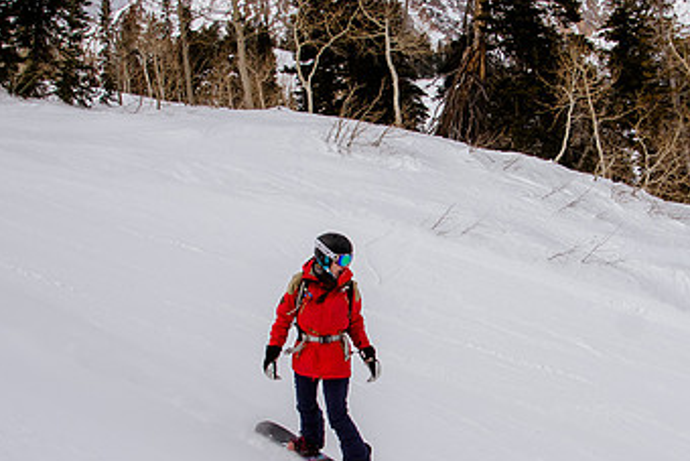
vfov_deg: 18.7
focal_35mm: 73
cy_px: 292
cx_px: 436
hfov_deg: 27.6
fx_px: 1400
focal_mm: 24
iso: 400
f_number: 5.6
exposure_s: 1/3200
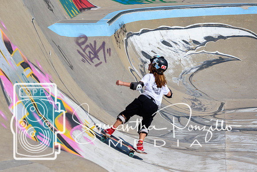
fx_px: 1339
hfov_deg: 11.0
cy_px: 86
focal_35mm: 188
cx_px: 128
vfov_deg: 7.3
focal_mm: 125
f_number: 8
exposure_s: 1/1000
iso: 200
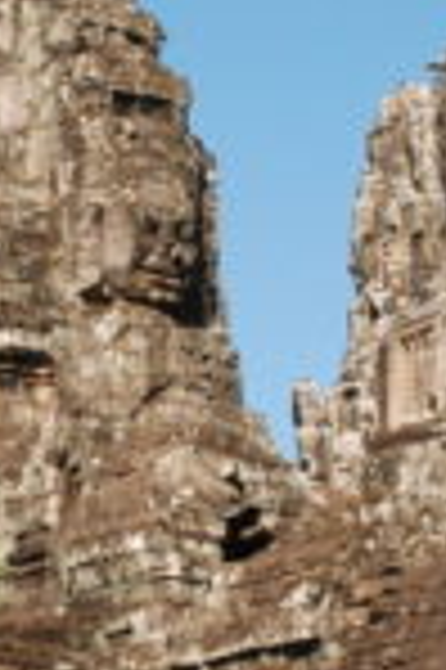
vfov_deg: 14.0
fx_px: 2732
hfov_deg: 9.2
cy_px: 432
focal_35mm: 147
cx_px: -52
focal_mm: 29
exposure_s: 1/500
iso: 800
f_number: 11
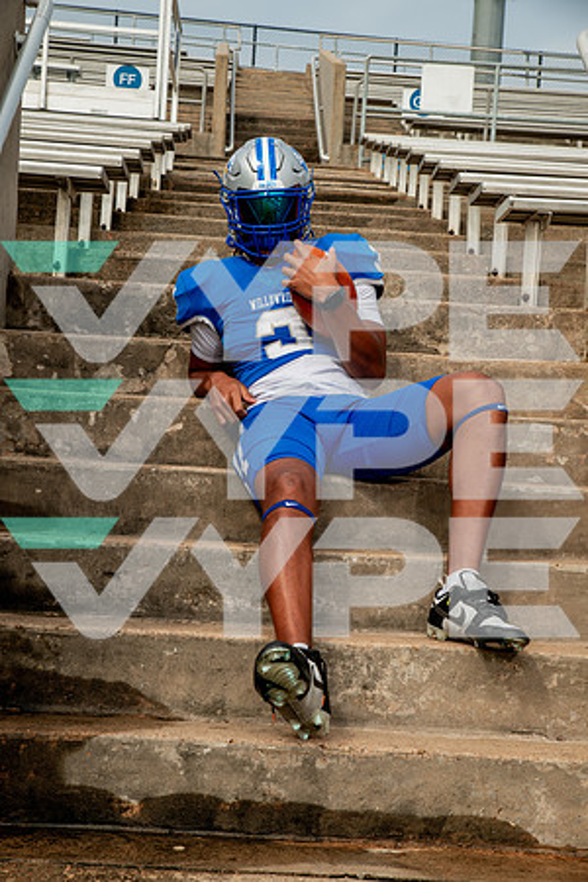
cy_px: 441
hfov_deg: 22.6
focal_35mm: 60
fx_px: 1470
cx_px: 294
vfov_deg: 33.4
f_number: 7.1
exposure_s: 1/320
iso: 125
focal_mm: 60
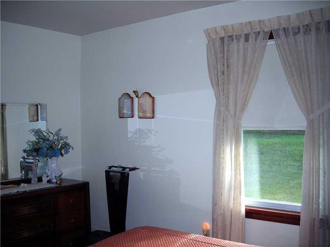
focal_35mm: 38
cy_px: 124
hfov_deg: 49.0
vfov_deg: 37.7
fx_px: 362
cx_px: 165
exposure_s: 1/60.1
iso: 50
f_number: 3.2
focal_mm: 6.3
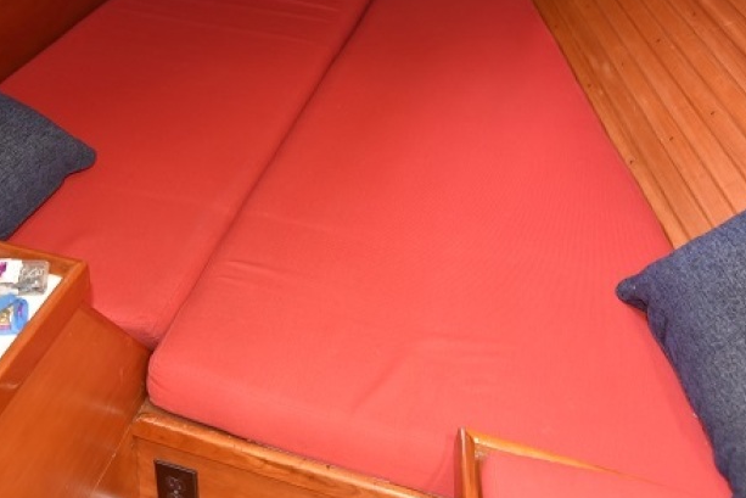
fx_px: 912
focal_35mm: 44
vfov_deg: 30.3
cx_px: 270
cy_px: 167
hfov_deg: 44.1
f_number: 4
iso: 3200
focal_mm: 30
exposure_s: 1/60
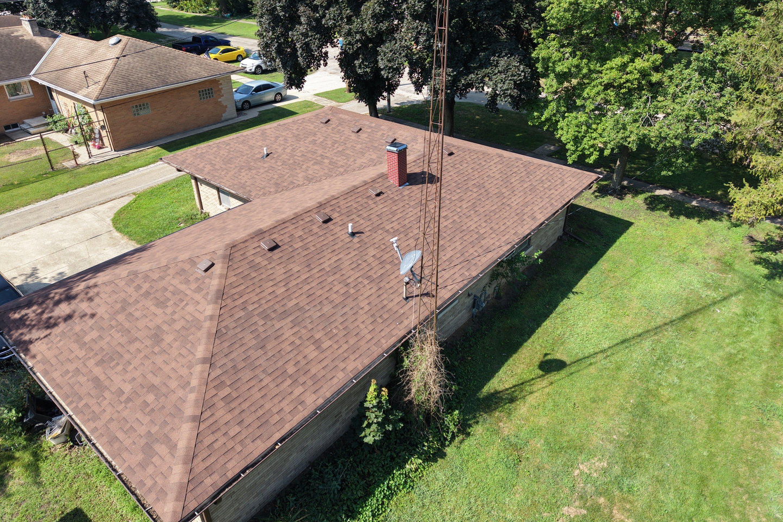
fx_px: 544
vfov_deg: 51.2
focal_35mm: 25
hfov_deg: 71.5
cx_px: 392
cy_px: 232
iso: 100
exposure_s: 1/1250
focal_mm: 8.67
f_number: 1.8
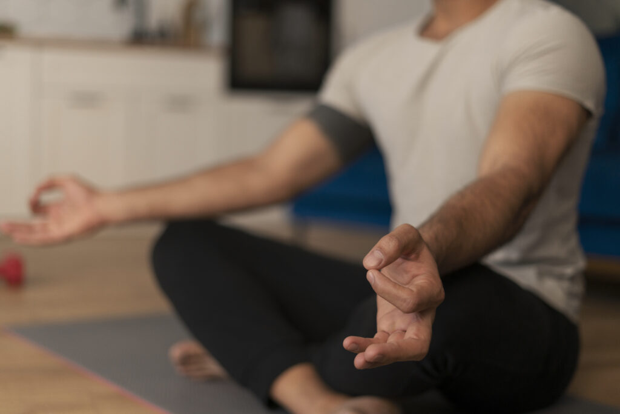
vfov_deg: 27.0
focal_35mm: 50
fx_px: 861
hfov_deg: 39.6
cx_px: 310
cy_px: 207
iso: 500
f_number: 1.8
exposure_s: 1/160
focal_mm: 50
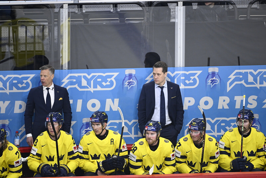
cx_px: 133
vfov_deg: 2.8
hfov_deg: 4.1
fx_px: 3695
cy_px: 89
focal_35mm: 500
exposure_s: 1/320
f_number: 5.6
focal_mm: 500
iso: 3200
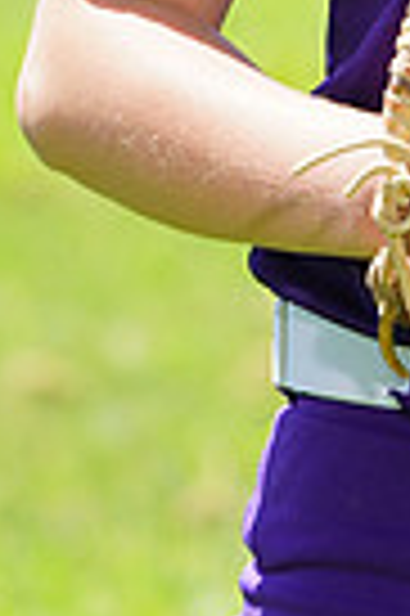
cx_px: 703
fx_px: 20705
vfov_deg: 1.7
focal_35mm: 1209
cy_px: -656
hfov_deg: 1.1
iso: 200
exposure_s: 1/200
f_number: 9
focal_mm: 285
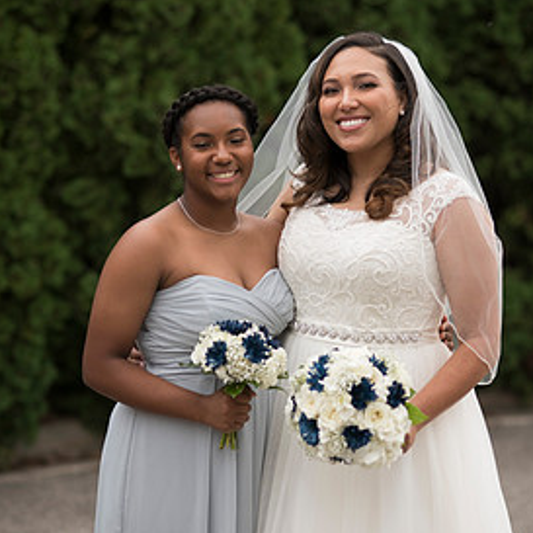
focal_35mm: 119
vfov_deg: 14.7
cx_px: 289
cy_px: 264
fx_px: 2073
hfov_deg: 14.6
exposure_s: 1/200
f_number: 2.2
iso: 125
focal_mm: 85
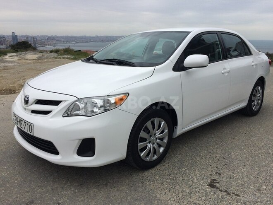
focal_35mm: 29
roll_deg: -1.6
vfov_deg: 48.2
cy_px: 102
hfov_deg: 61.7
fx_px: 229
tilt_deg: -18.1
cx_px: 136
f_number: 2.2
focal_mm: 4.15
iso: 32
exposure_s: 1/1786
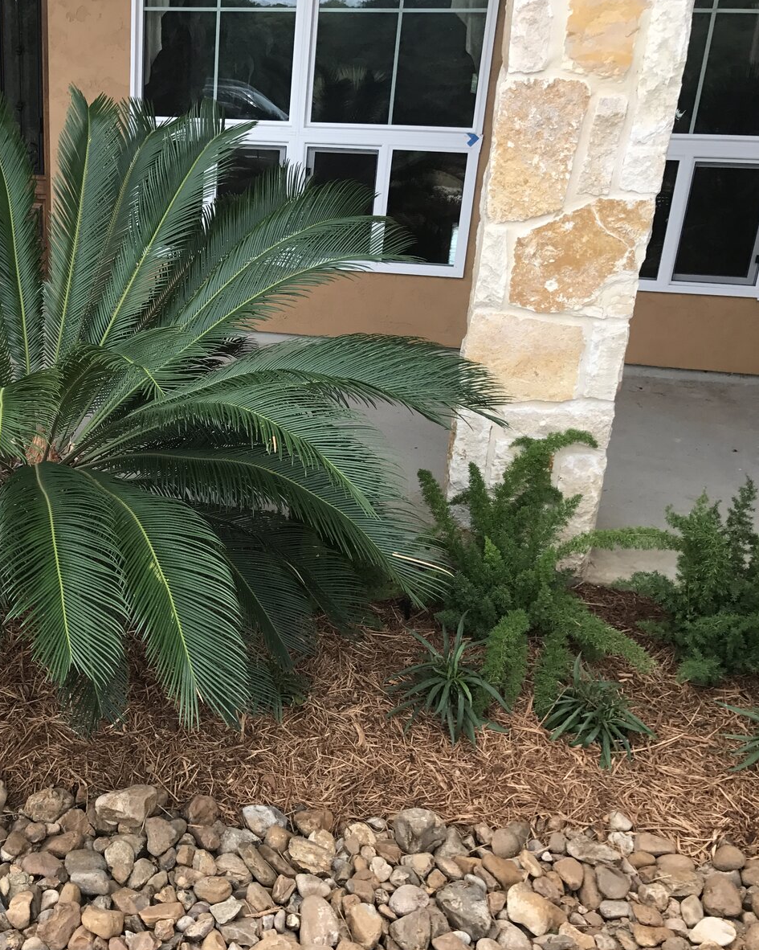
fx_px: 1039
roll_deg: -0.5
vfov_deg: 49.1
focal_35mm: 37
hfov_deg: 38.4
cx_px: 136
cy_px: 475
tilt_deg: -21.3
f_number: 1.8
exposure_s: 1/372
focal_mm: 3.99
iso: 20
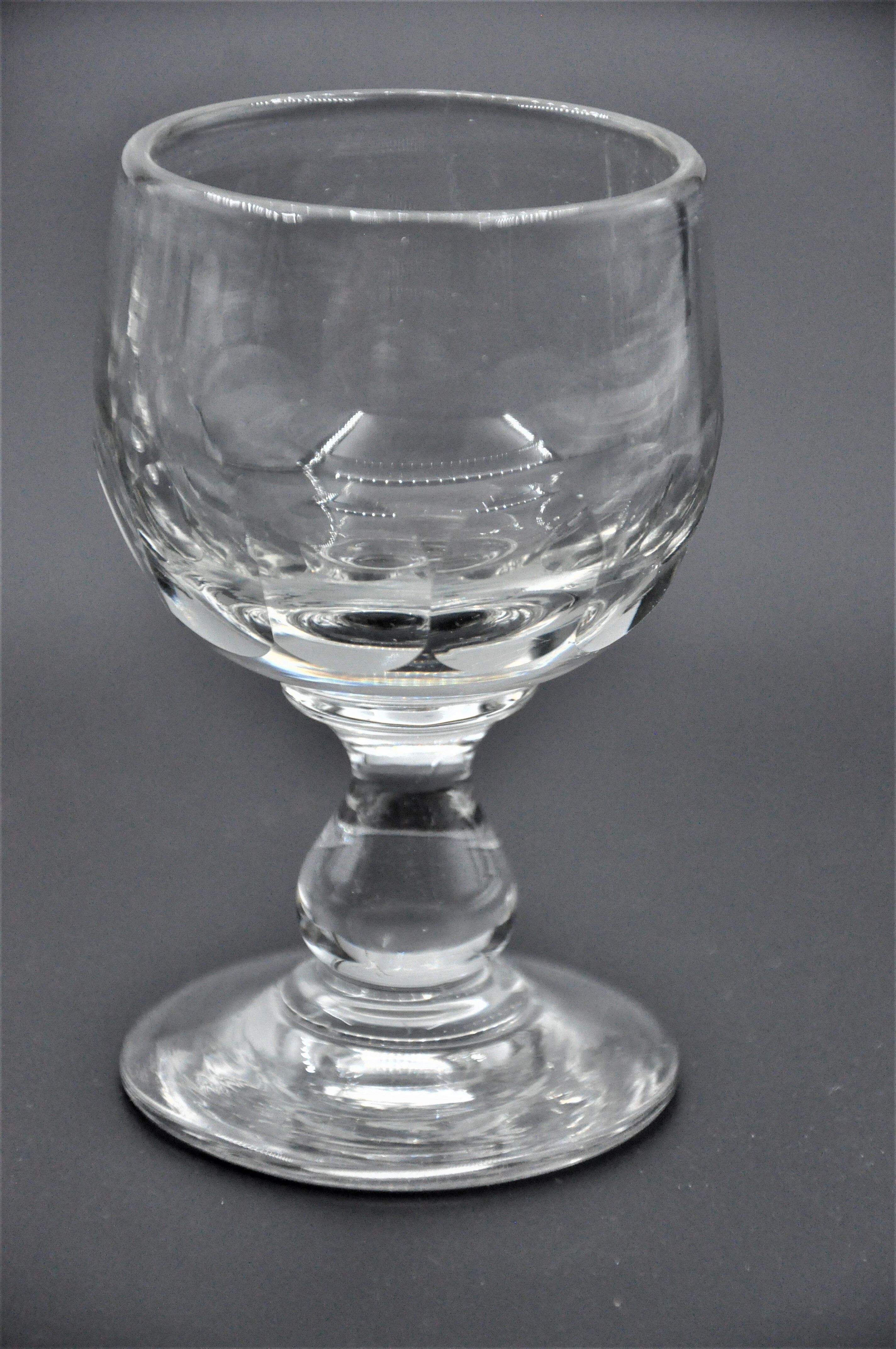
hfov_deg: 8.7
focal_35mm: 158
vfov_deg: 13.1
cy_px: 674
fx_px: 5895
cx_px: 448
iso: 3200
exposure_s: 1/1600
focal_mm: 105
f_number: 5.6
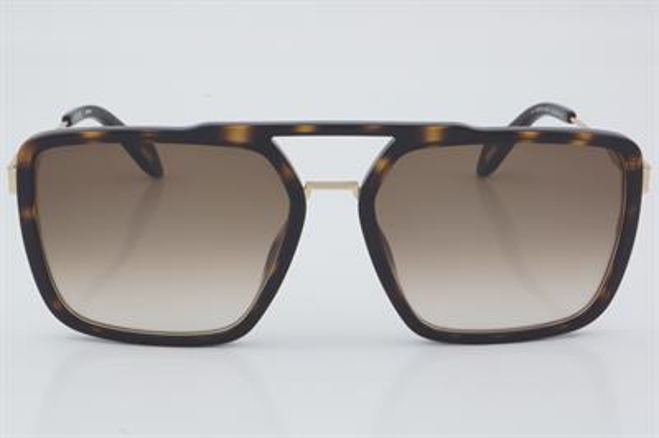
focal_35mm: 82
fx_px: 1509
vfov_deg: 16.5
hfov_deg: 24.6
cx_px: 330
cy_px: 219
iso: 100
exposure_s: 1/3
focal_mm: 55
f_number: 32
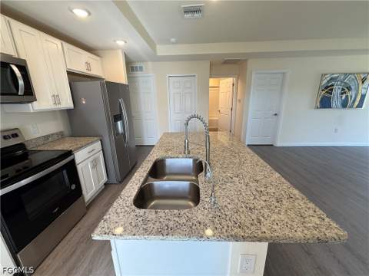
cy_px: 138
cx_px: 184
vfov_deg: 85.7
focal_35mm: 14
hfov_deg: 102.1
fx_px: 149
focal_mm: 2.22
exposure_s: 1/120
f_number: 2.2
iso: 125
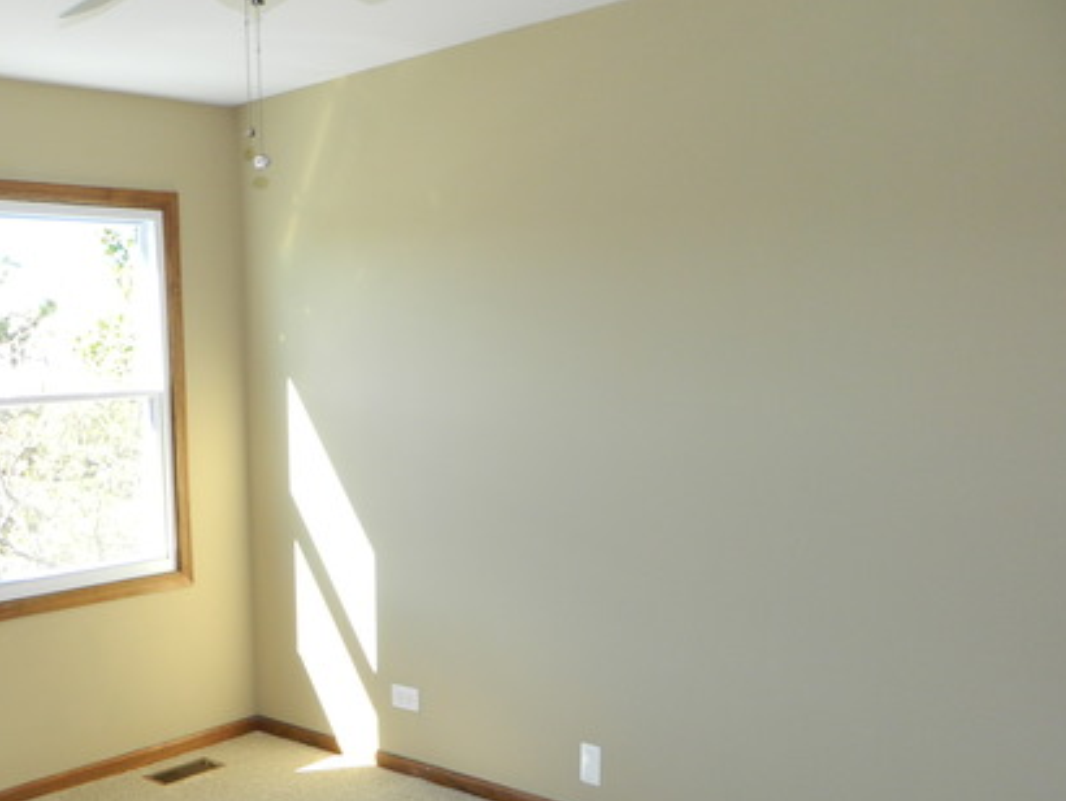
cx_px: 247
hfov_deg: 45.9
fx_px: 1202
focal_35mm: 39
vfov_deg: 36.5
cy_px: 538
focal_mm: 4.5
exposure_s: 1/50
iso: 110
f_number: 3.1
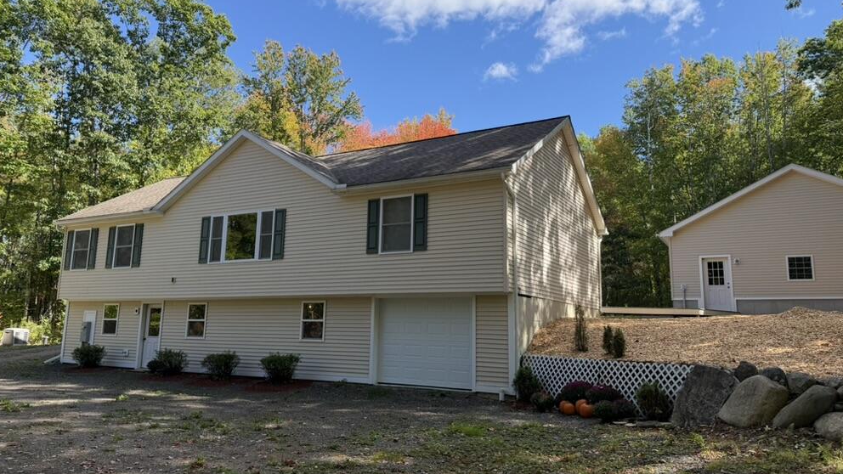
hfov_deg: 69.9
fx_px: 604
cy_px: 223
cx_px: 415
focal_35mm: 27
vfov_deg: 42.9
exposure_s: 1/2445
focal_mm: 6.76
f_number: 1.78
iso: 100
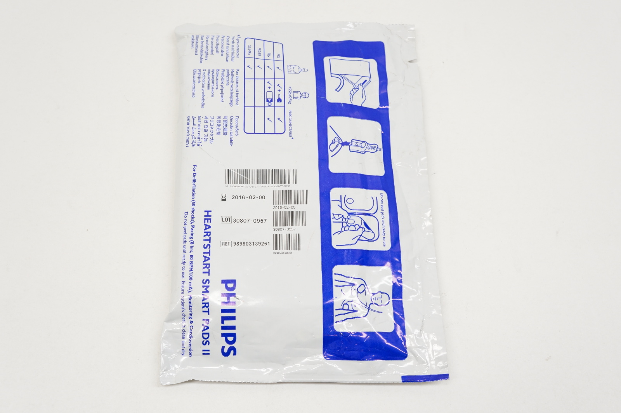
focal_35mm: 39
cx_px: 310
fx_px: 672
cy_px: 206
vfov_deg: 34.1
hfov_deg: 49.6
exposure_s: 1/60
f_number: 6.3
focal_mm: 26
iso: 400
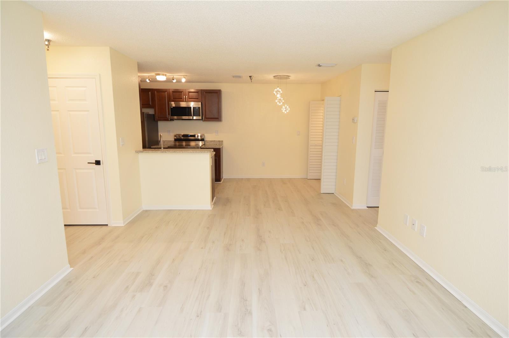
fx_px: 254
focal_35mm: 18
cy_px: 169
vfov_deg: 67.3
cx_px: 254
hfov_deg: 90.1
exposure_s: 1/80
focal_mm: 12
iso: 400
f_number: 4.5
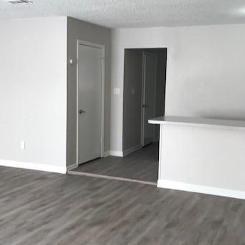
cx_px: 127
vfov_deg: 36.8
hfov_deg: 36.8
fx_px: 368
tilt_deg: -6.3
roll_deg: -1.1
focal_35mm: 46
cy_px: 125
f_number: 1.8
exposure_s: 1/60
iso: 32
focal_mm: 3.99
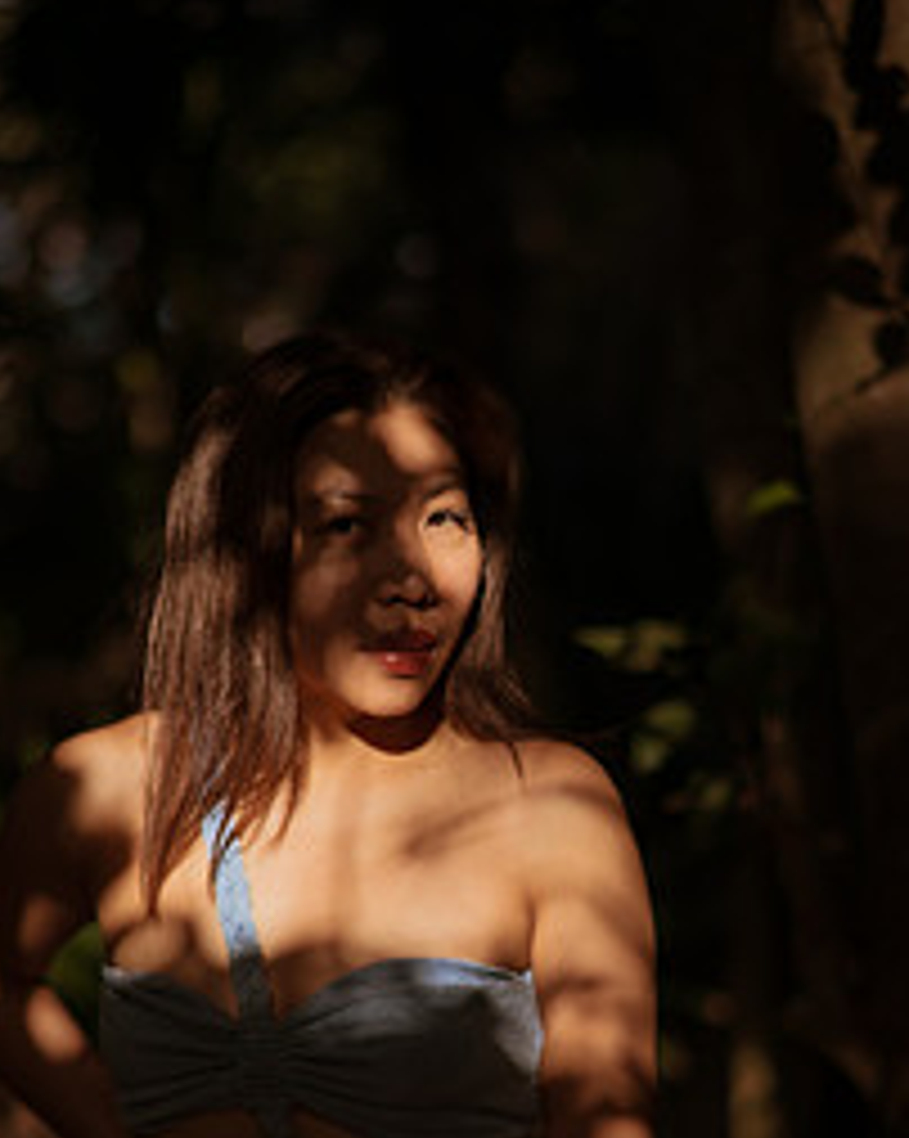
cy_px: 891
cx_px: 450
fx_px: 3266
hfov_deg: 15.8
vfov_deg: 19.6
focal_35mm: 97
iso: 100
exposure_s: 1/5000
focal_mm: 58
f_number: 1.4
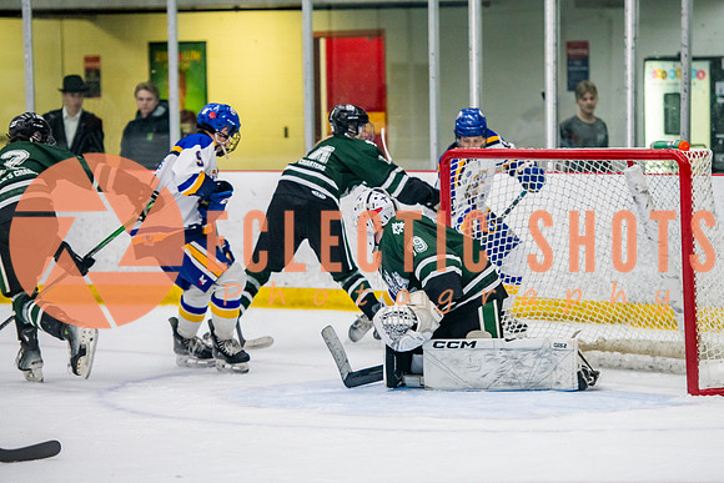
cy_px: 209
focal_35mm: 169
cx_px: 424
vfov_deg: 8.1
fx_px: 3402
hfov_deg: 12.1
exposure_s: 1/640
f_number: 3.2
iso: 2000
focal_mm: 140
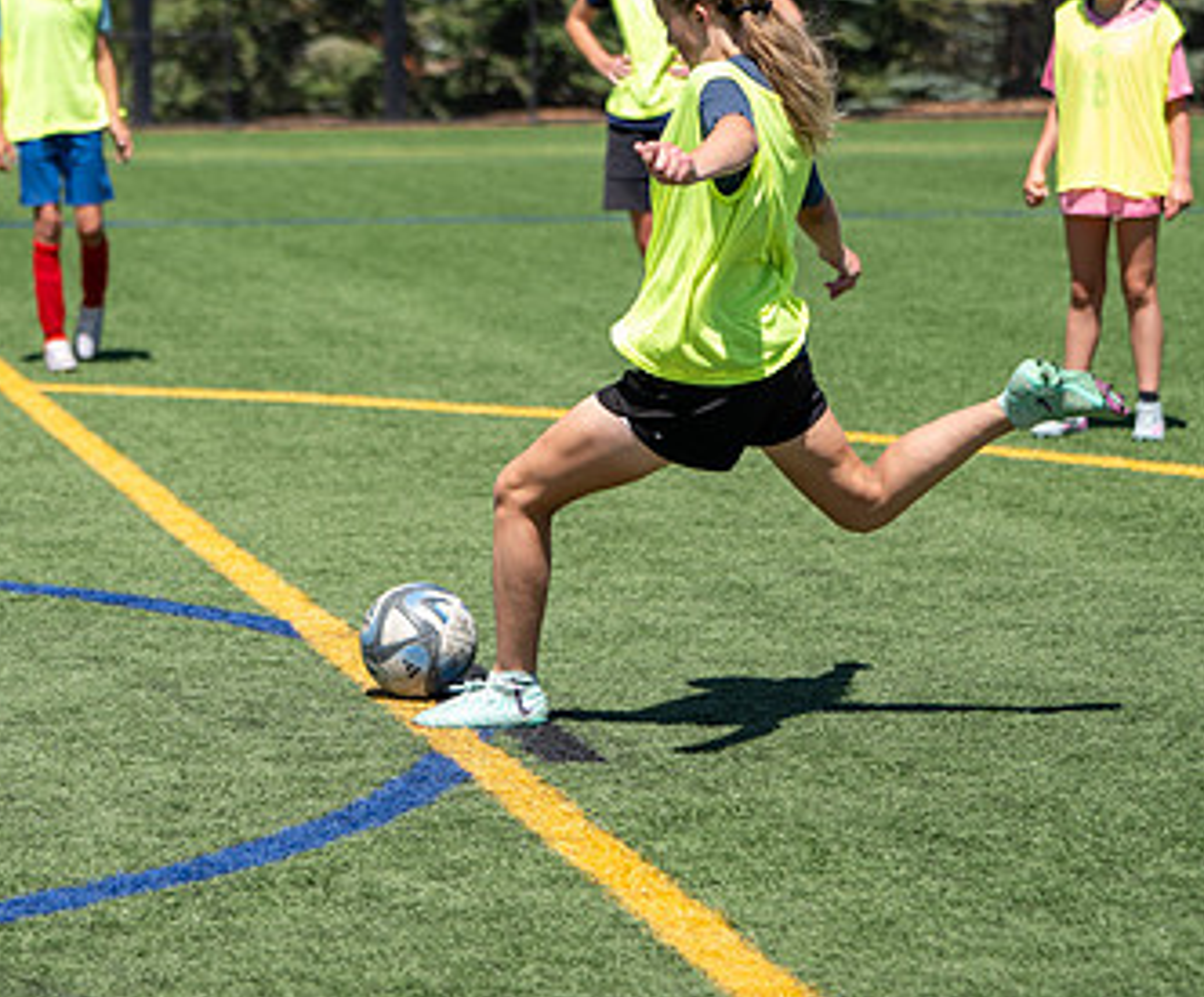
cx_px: 421
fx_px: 4878
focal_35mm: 135
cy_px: 348
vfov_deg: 11.7
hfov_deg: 14.1
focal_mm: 70
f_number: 2.8
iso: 50
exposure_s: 1/800
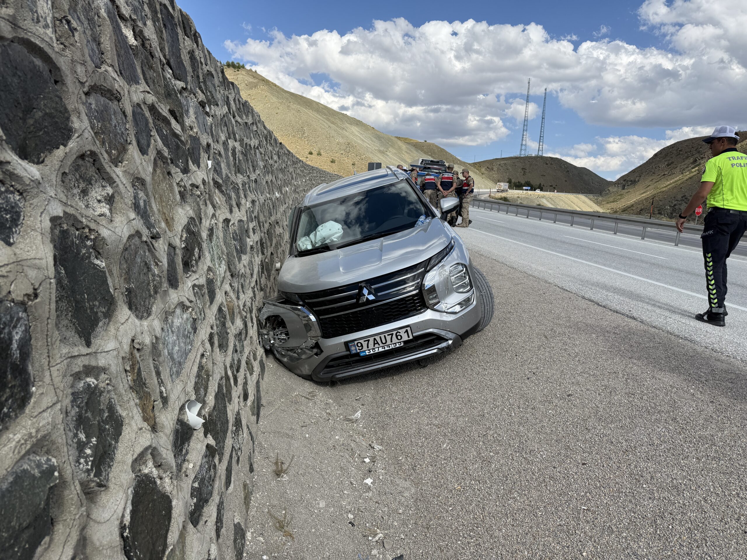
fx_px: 518
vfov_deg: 56.8
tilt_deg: -8.2
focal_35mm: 24
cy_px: 280
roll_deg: -8.1
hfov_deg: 71.6
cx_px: 374
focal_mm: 6.76
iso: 80
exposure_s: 1/3953
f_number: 1.78
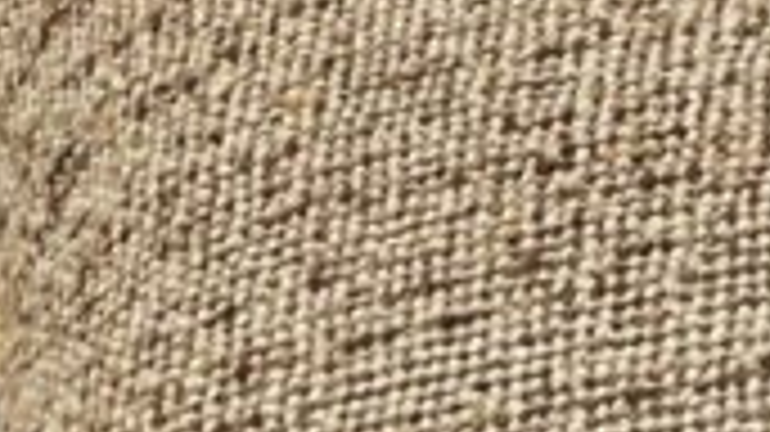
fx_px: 10245
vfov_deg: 2.4
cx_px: 1054
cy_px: -558
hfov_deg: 4.3
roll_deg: +3.2
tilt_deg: -13.7
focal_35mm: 502
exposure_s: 1/33
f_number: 2.8
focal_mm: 9
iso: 200
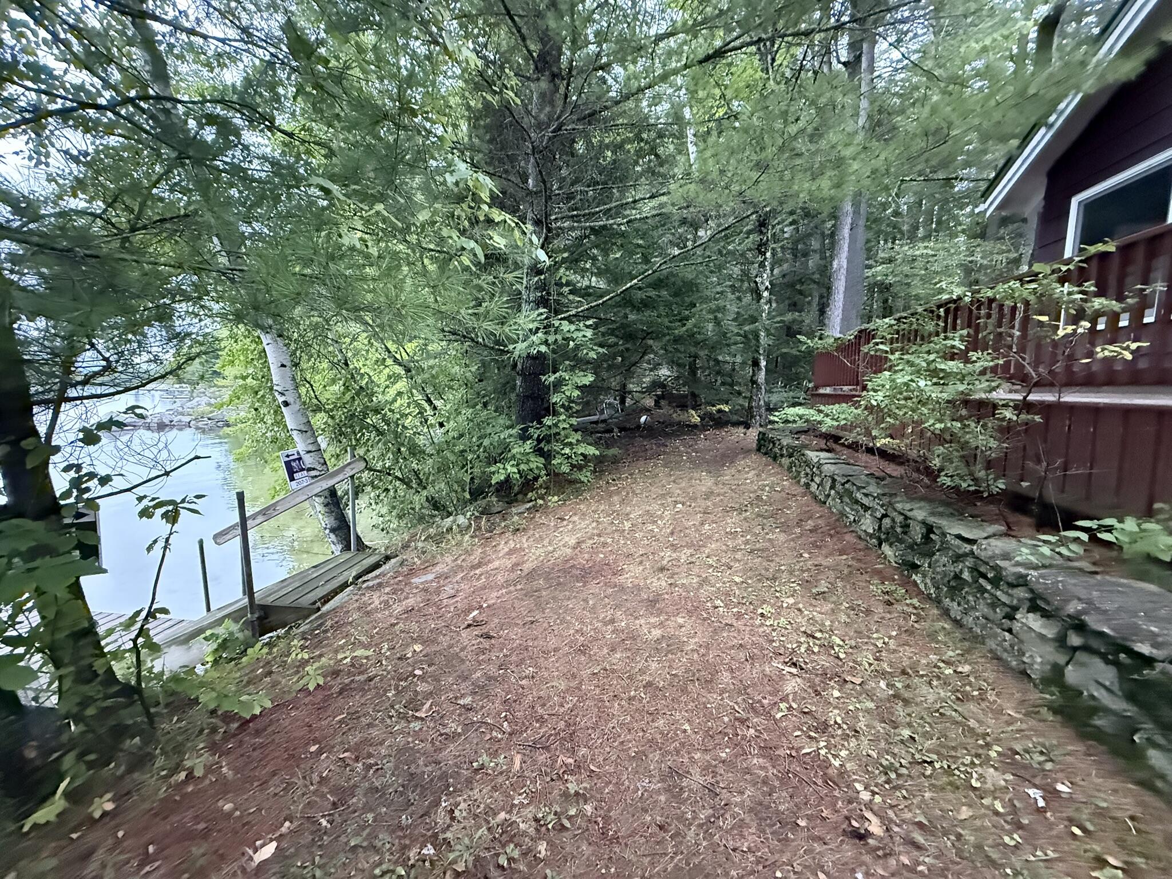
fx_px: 474
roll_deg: -0.8
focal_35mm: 14
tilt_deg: -6.8
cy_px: 440
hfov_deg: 102.1
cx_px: 586
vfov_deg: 85.7
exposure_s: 1/60
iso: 1250
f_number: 2.2
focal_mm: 2.22
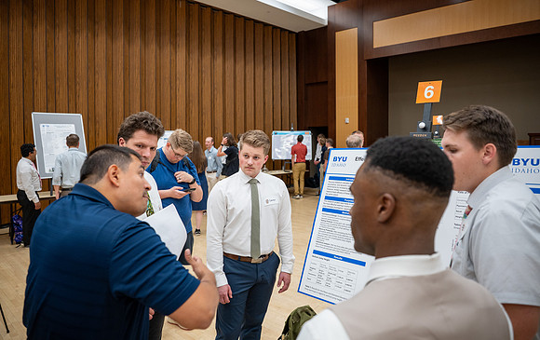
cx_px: 265
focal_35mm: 25
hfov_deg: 72.7
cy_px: 157
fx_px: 367
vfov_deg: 49.6
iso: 1000
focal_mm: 24
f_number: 2.8
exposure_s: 1/160
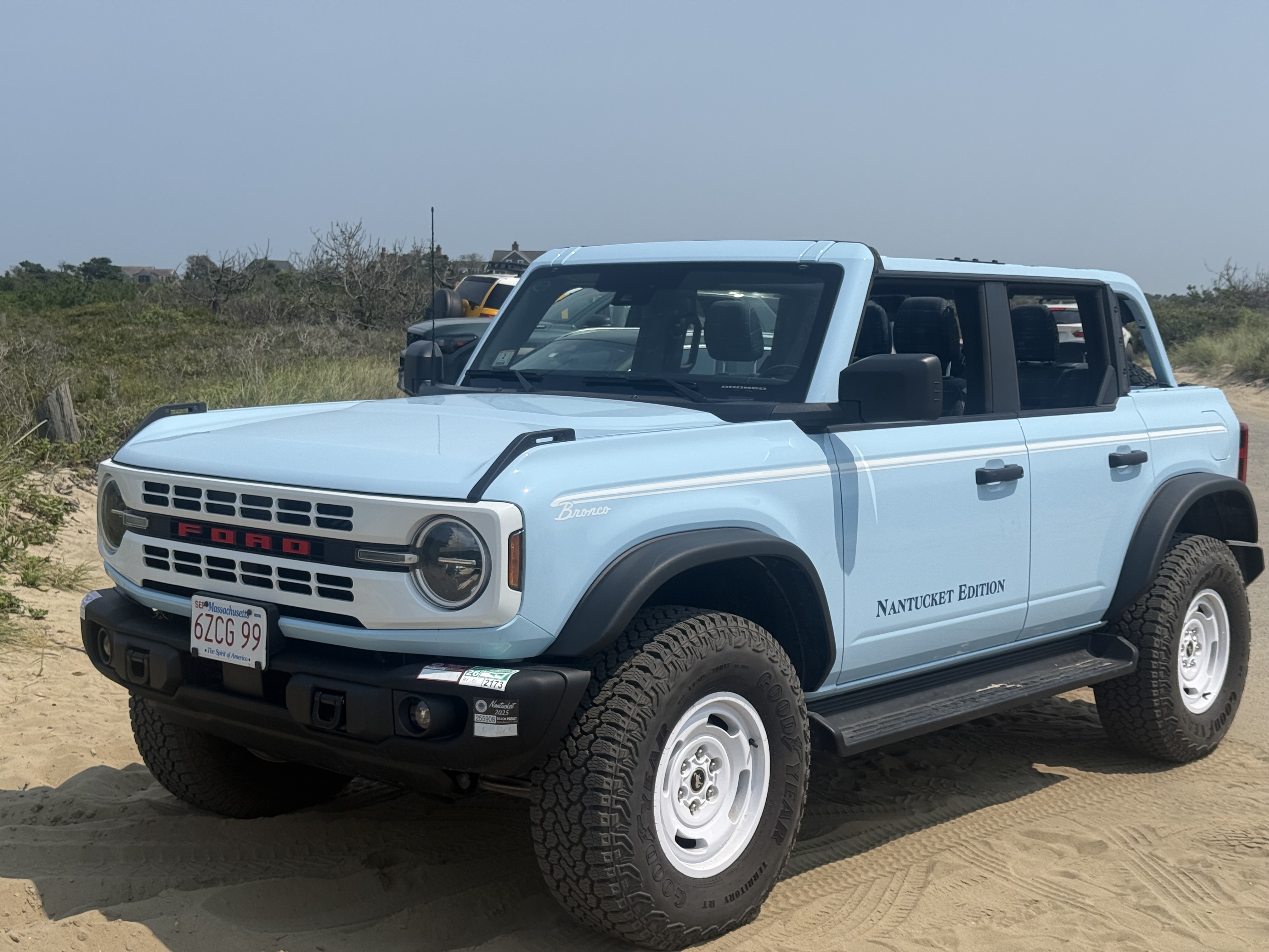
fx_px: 1760
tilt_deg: -5.8
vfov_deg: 30.3
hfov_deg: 39.7
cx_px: 634
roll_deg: -1.8
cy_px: 476
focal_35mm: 48
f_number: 1.78
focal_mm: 6.76
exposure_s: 1/8772
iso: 64
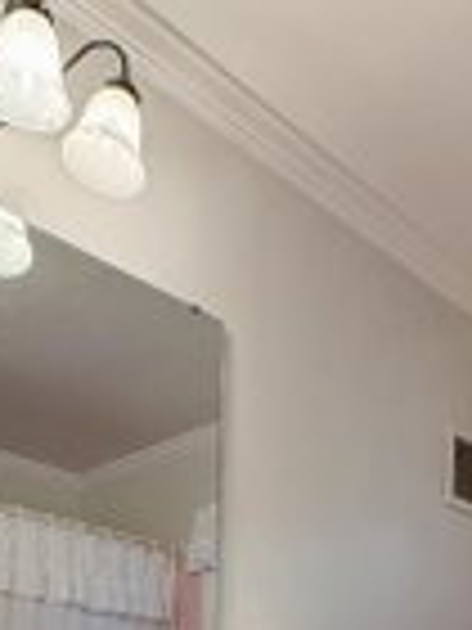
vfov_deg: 31.7
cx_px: 207
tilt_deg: -2.1
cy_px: 792
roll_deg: -2.3
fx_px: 873
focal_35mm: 48
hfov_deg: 30.2
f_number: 2.2
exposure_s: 1/60
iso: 400
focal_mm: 2.22
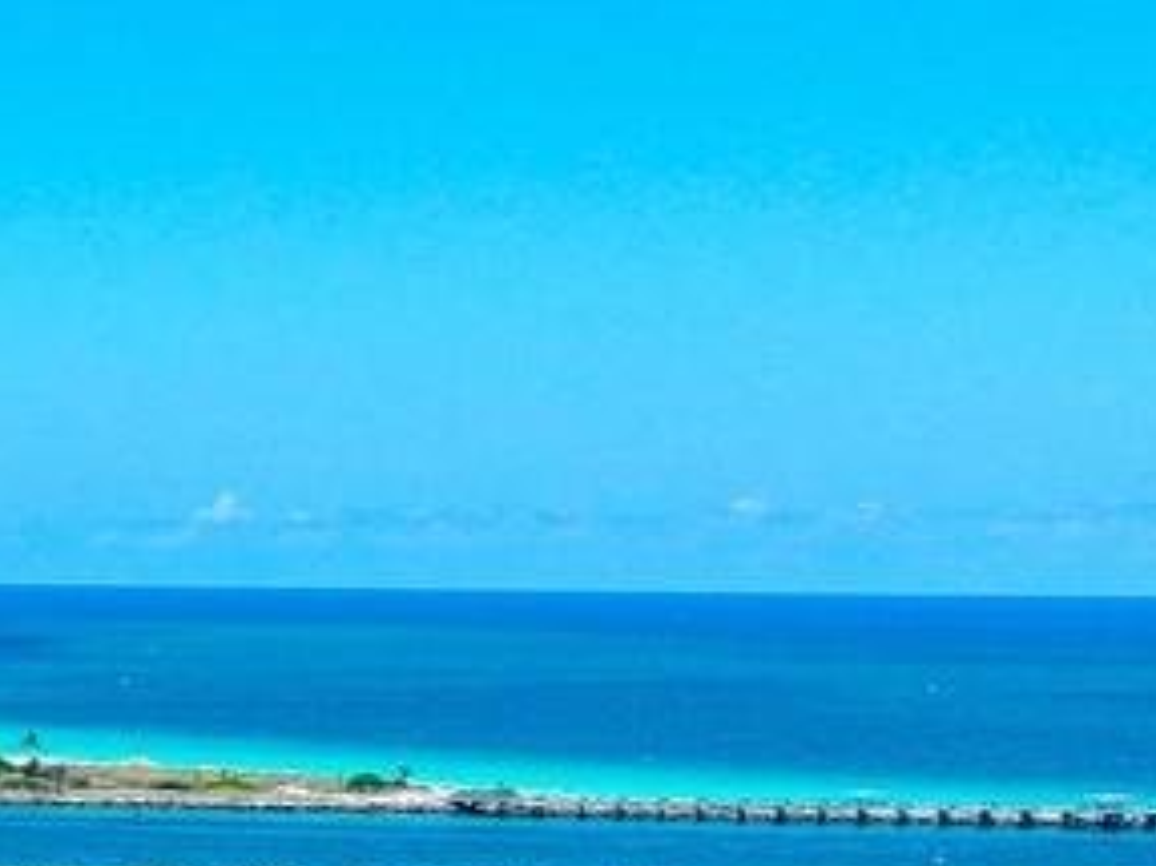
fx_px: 4473
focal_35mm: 134
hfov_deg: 11.7
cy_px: 1531
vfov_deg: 10.4
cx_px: -1720
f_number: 2.8
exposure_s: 1/1250
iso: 130
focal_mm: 12.29
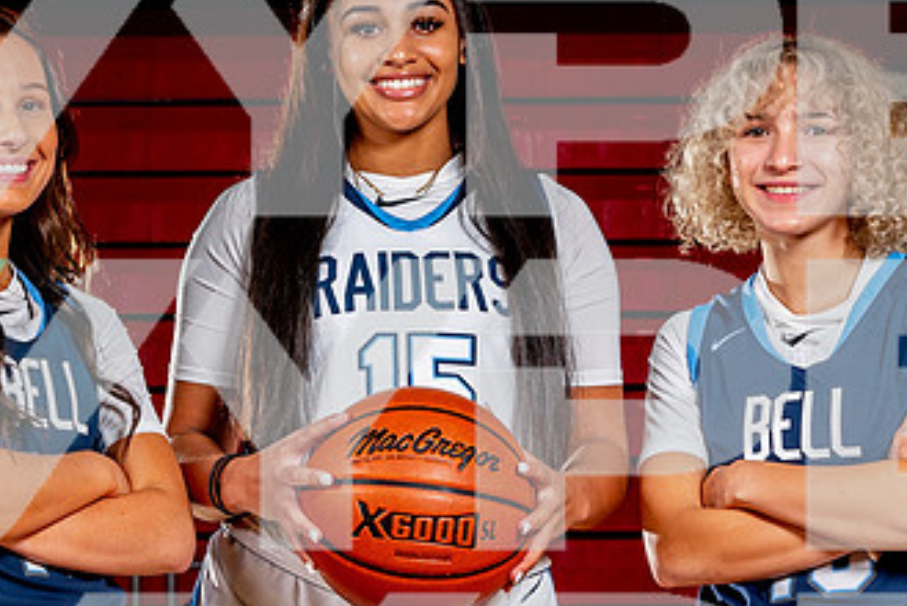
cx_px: 352
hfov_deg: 17.6
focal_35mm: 116
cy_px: 332
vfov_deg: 11.8
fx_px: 2925
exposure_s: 1/125
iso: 100
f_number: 5.6
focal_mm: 51
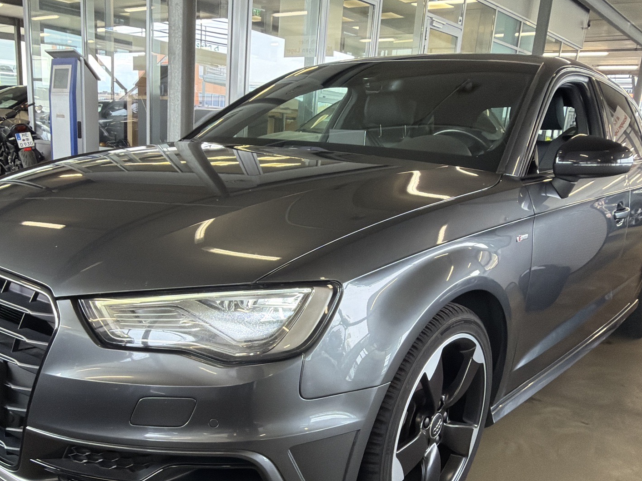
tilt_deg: -16.6
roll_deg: -3.7
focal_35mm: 34
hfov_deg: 53.8
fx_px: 631
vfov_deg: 41.3
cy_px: 319
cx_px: 282
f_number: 2.2
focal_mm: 2.22
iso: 200
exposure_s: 1/100
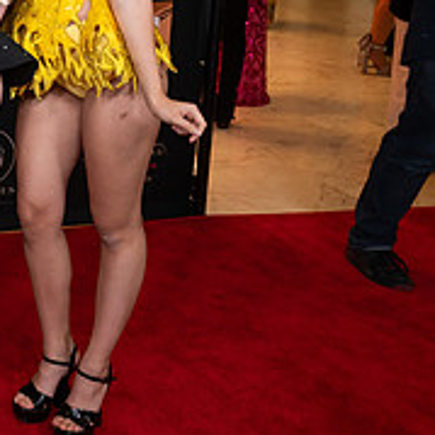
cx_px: -213
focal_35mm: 74
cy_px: 62
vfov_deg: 22.9
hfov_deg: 20.2
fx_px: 1052
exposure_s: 1/125
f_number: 4
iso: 800
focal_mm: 24
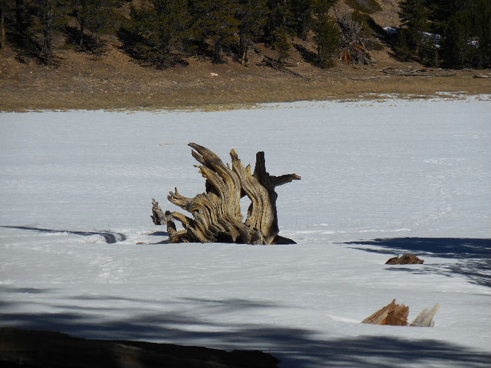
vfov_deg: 8.7
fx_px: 2425
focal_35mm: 171
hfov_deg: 11.6
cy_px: 184
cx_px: 246
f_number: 11
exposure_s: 1/640
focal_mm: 30.7
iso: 125
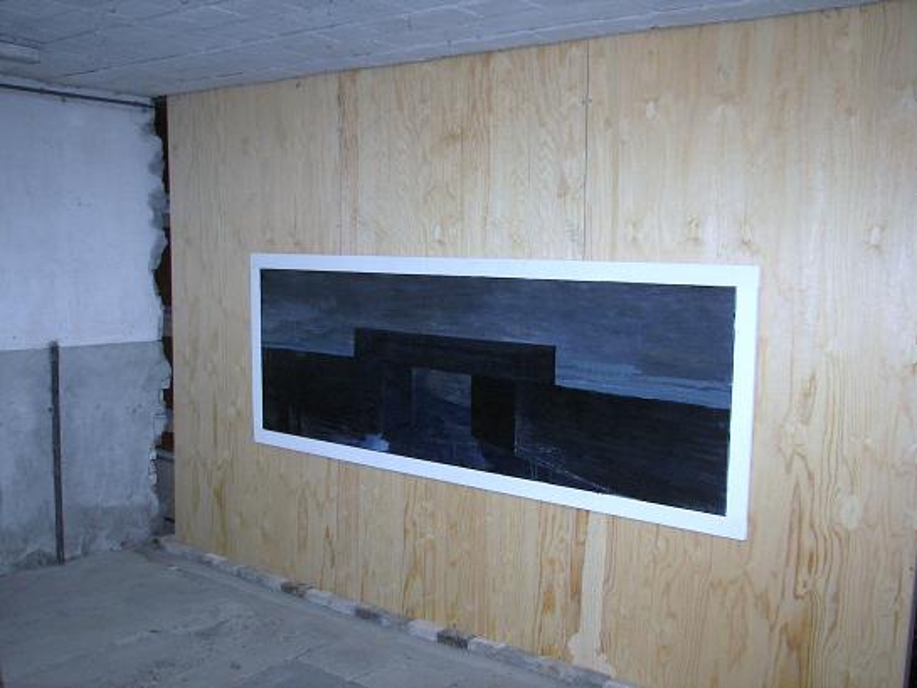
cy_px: 344
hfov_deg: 51.3
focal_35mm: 36
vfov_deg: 39.7
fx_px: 954
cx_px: 458
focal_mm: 6
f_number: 2.8
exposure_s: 1/30
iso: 100
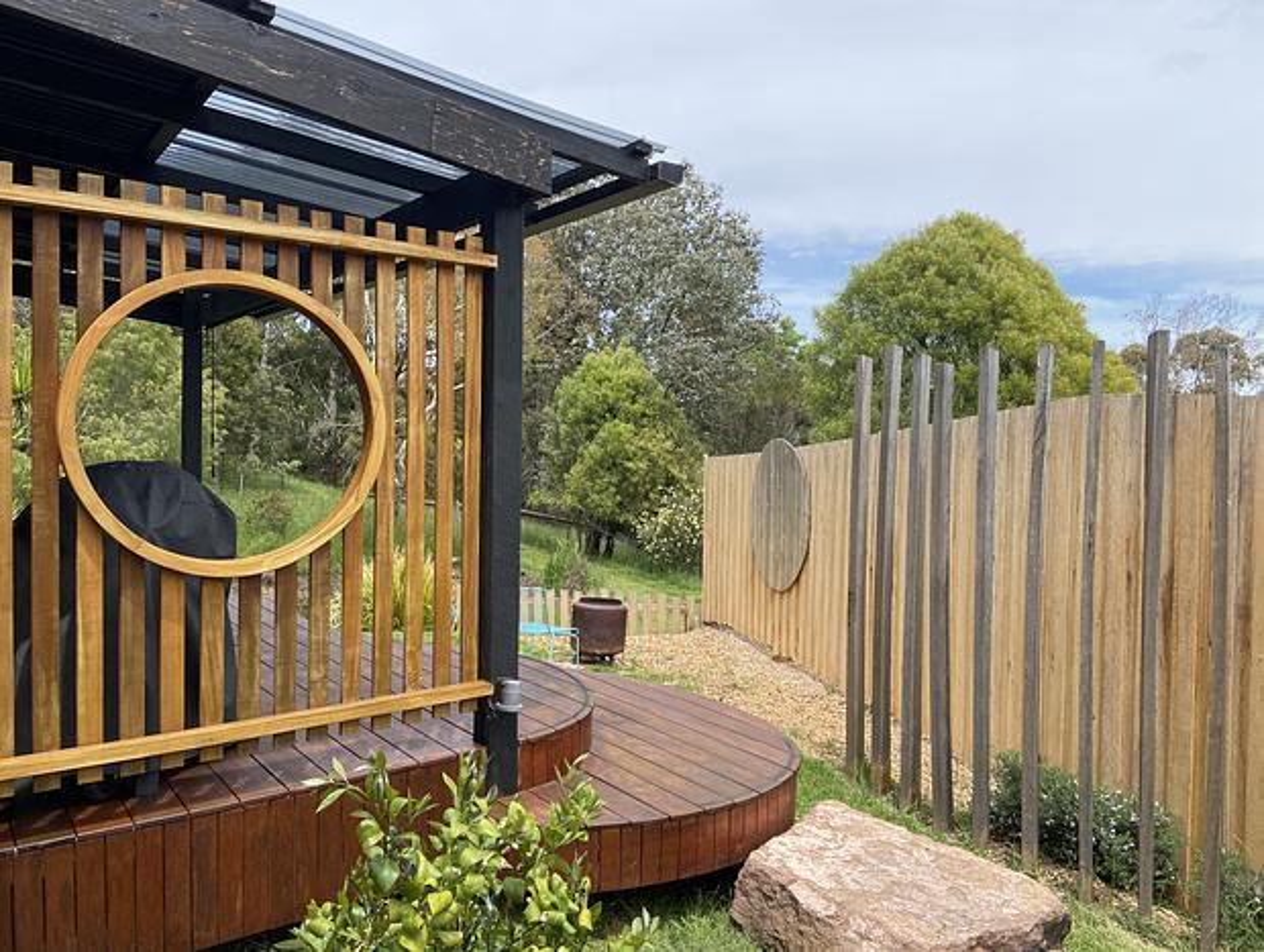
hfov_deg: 67.2
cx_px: 632
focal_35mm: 26
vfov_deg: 53.2
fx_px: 951
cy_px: 476
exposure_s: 1/1808
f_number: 1.8
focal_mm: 4.25
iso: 32
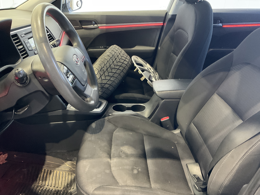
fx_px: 218
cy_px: 98
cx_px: 130
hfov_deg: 61.7
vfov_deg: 48.2
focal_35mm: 29
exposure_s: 1/30
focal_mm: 3
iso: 400
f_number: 1.8
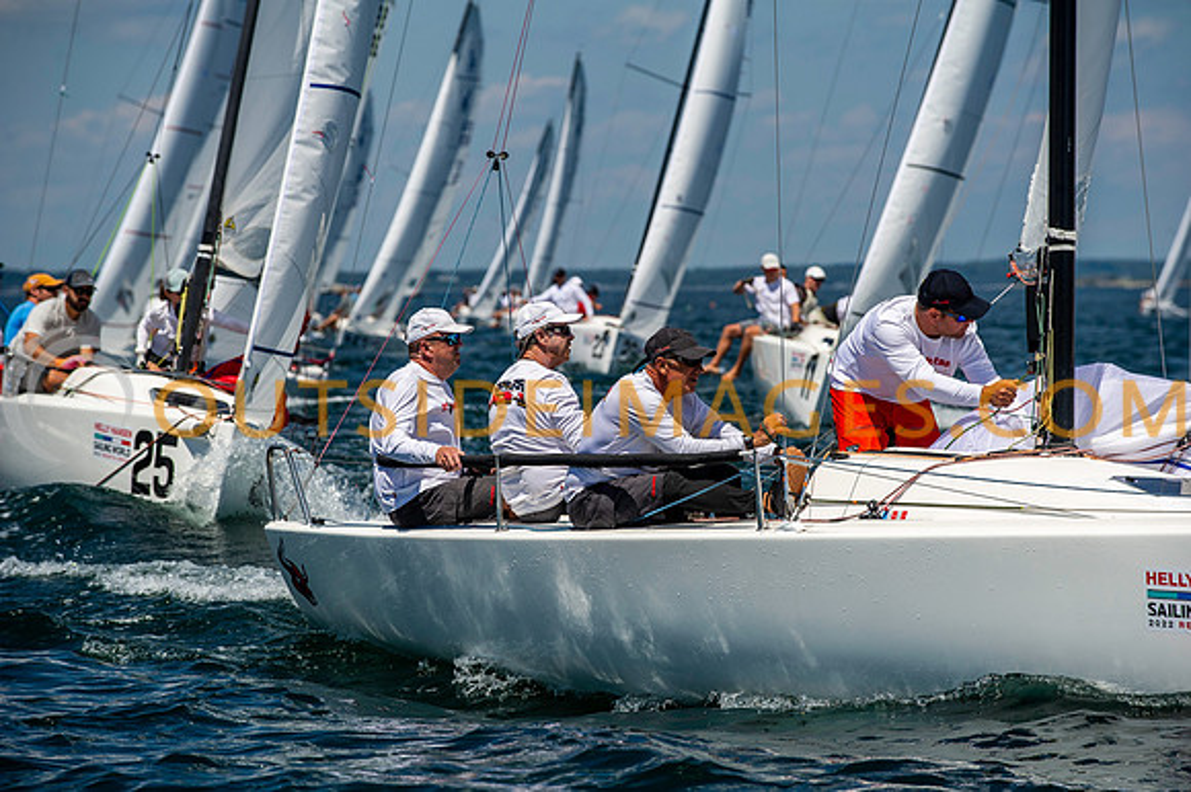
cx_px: 596
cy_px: 396
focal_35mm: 175
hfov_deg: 11.8
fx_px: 5786
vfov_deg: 7.8
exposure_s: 1/2500
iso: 320
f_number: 5.6
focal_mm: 175
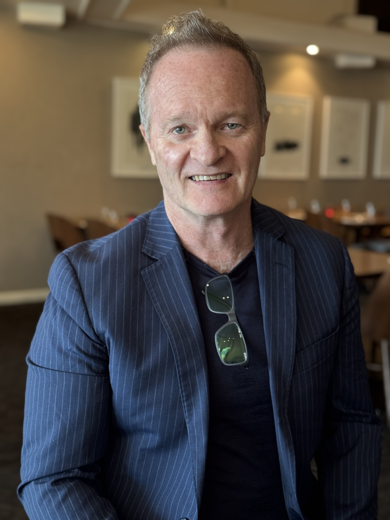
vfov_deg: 39.7
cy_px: 260
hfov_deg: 30.3
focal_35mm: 48
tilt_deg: -8.9
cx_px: 195
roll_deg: -1.6
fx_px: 721
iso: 160
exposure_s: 1/50
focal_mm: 6.76
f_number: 1.78
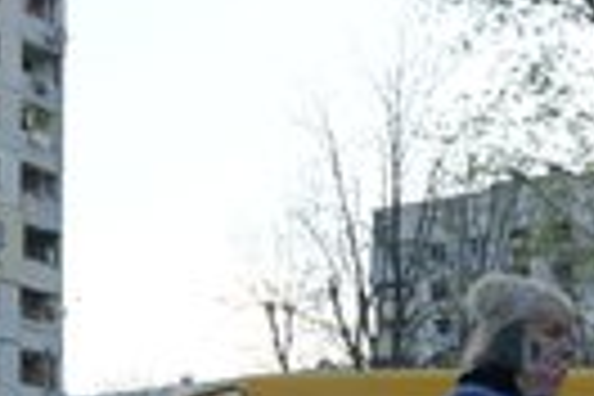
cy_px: 403
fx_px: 1749
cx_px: 189
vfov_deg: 12.7
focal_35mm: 106
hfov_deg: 19.2
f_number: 4.5
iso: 100
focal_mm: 35
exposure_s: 1/100
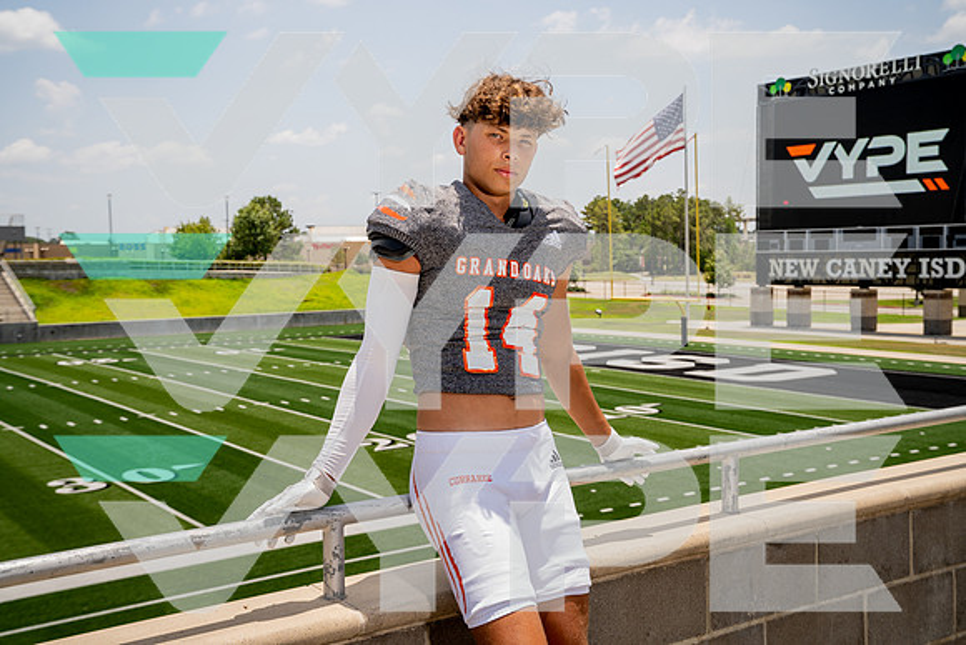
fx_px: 1100
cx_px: 483
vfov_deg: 32.6
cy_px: 322
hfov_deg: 47.4
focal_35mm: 41
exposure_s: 1/250
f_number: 7.1
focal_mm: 41
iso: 100
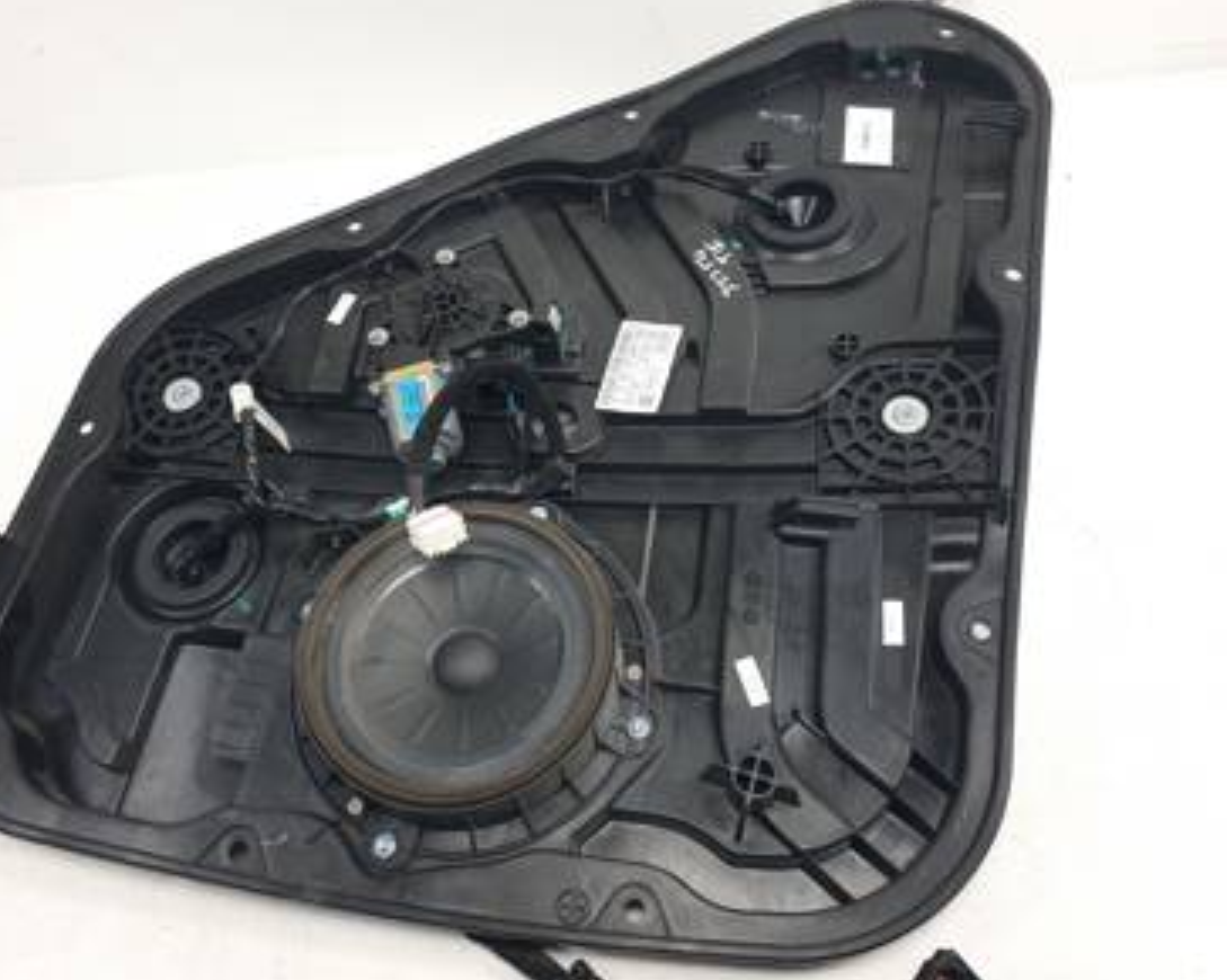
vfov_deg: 51.5
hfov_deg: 62.2
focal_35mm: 28
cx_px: 585
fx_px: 1016
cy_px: 487
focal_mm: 4.3
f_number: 2.4
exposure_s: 1/149
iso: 50
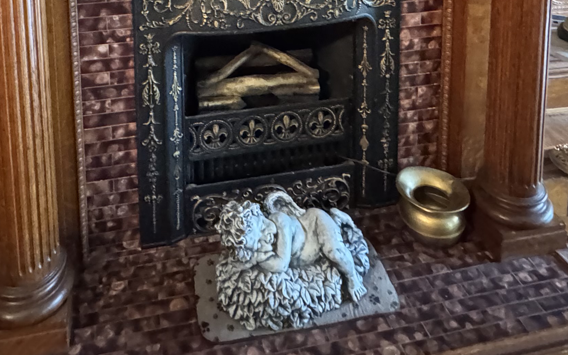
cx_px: 232
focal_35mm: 36
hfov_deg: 53.7
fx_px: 557
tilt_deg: -6.9
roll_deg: -0.8
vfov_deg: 28.0
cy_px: -127
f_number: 2.2
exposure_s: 1/30
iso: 1250
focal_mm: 2.22
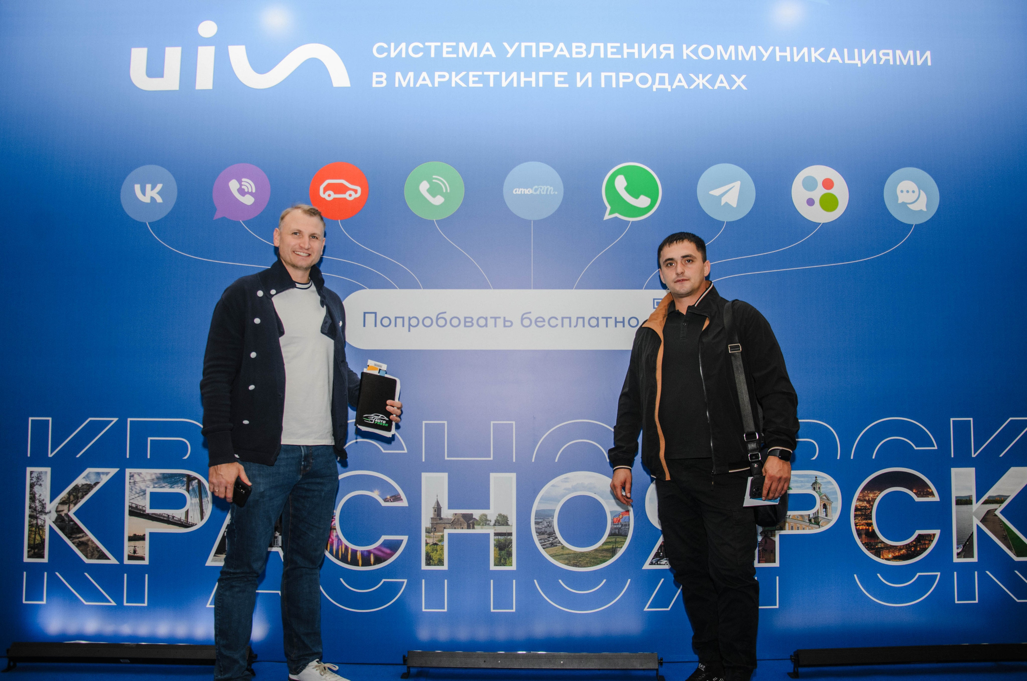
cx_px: 514
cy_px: 327
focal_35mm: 28
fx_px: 799
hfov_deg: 65.5
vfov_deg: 46.1
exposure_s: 1/125
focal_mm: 18
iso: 320
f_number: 3.5
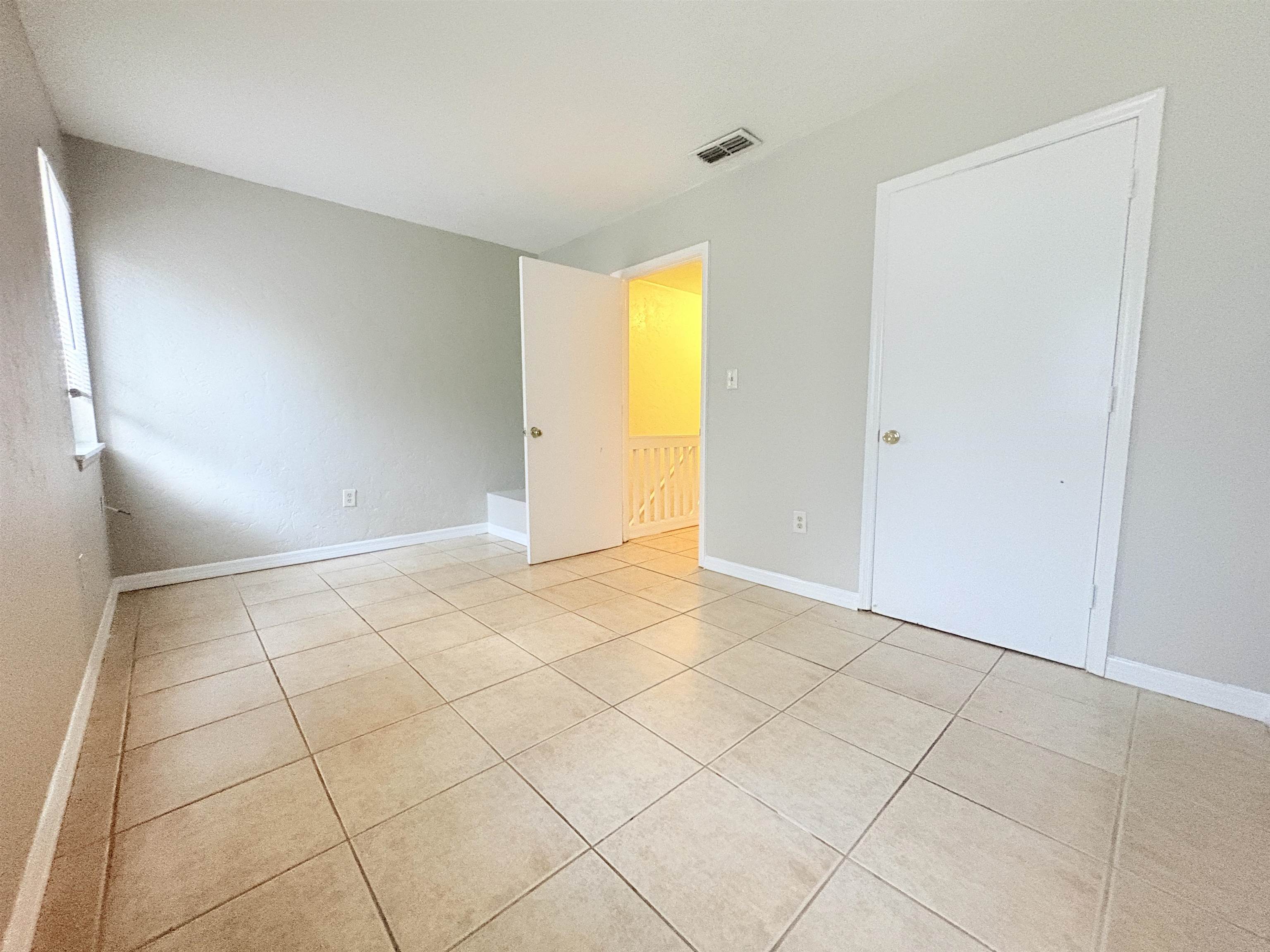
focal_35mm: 14
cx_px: 635
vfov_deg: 85.7
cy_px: 476
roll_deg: +0.5
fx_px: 514
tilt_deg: -4.7
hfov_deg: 102.1
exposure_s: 1/60
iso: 640
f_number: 2.2
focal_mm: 2.22
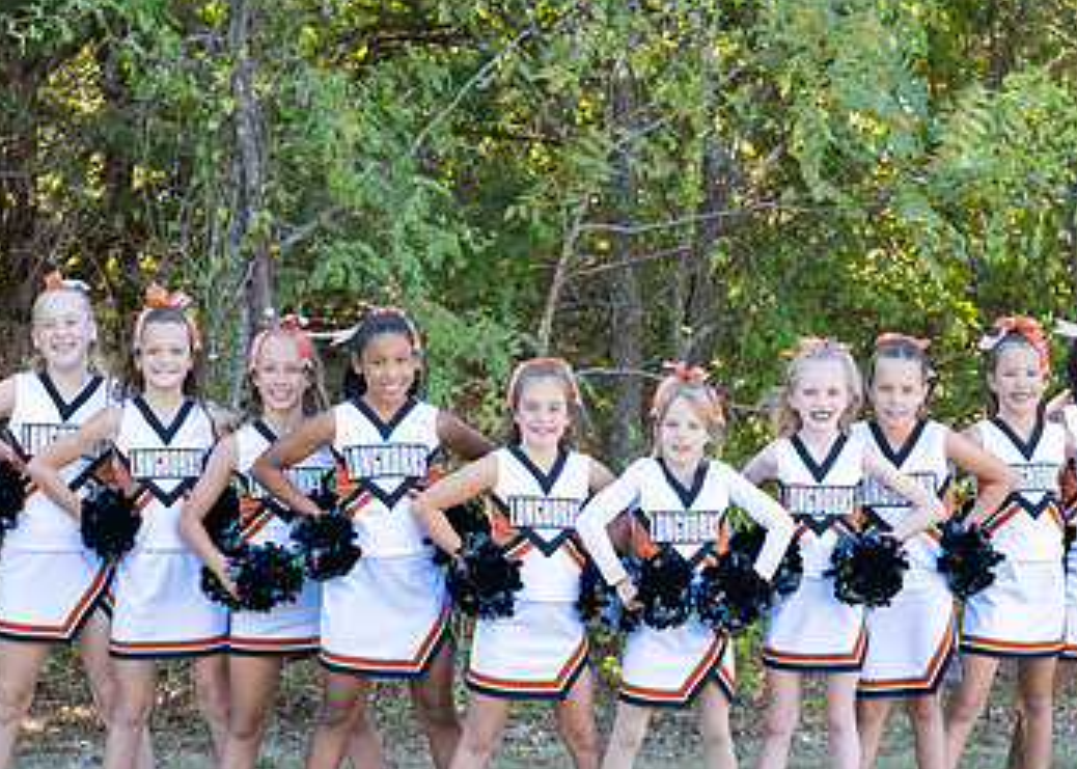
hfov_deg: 17.3
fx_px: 3547
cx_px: 616
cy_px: 600
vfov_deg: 12.3
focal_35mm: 116
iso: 800
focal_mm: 50
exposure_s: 1/640
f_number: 4
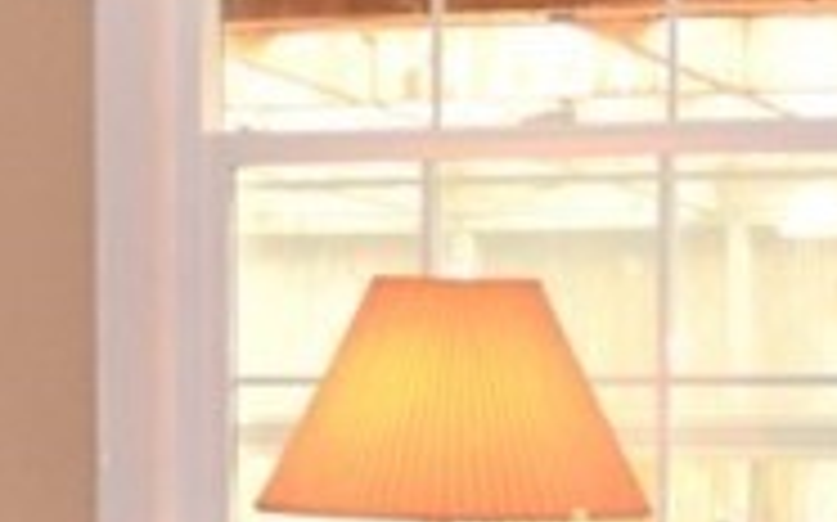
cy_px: 639
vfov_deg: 8.1
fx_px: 3670
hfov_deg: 13.0
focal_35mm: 161
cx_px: 209
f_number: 3.5
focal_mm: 18
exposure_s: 1/60
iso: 720
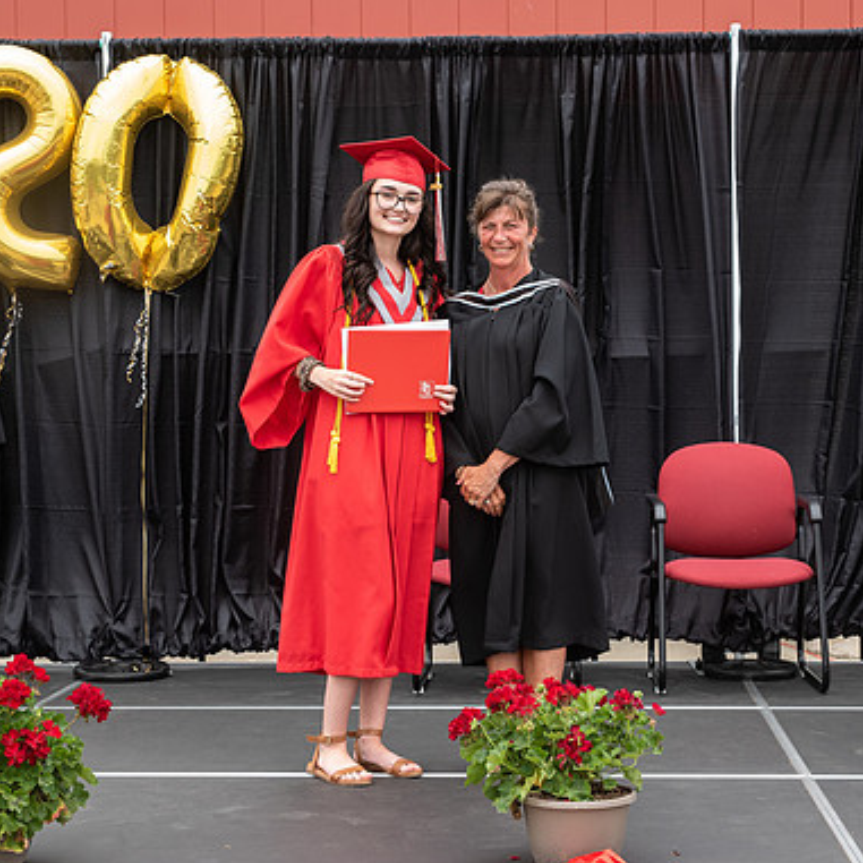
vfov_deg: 24.7
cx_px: 505
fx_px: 1974
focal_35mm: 70
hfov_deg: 24.6
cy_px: 448
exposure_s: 1/500
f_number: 5.6
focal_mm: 48
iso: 500
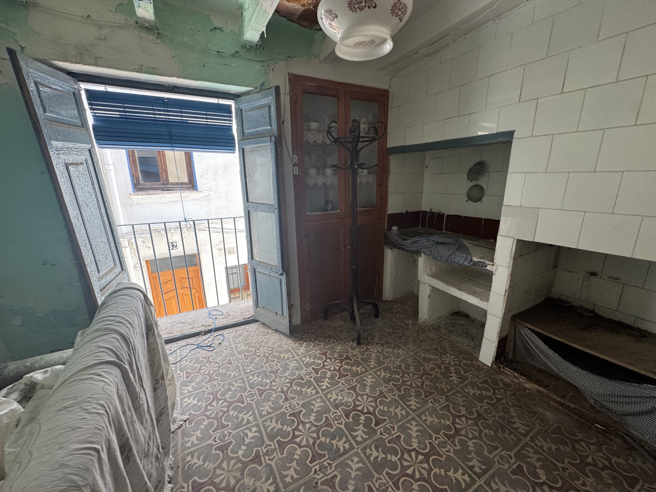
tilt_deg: -13.9
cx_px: 328
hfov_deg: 102.1
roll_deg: +1.0
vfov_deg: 85.7
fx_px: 265
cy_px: 246
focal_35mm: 14
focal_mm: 2.22
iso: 250
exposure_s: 1/99
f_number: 2.2
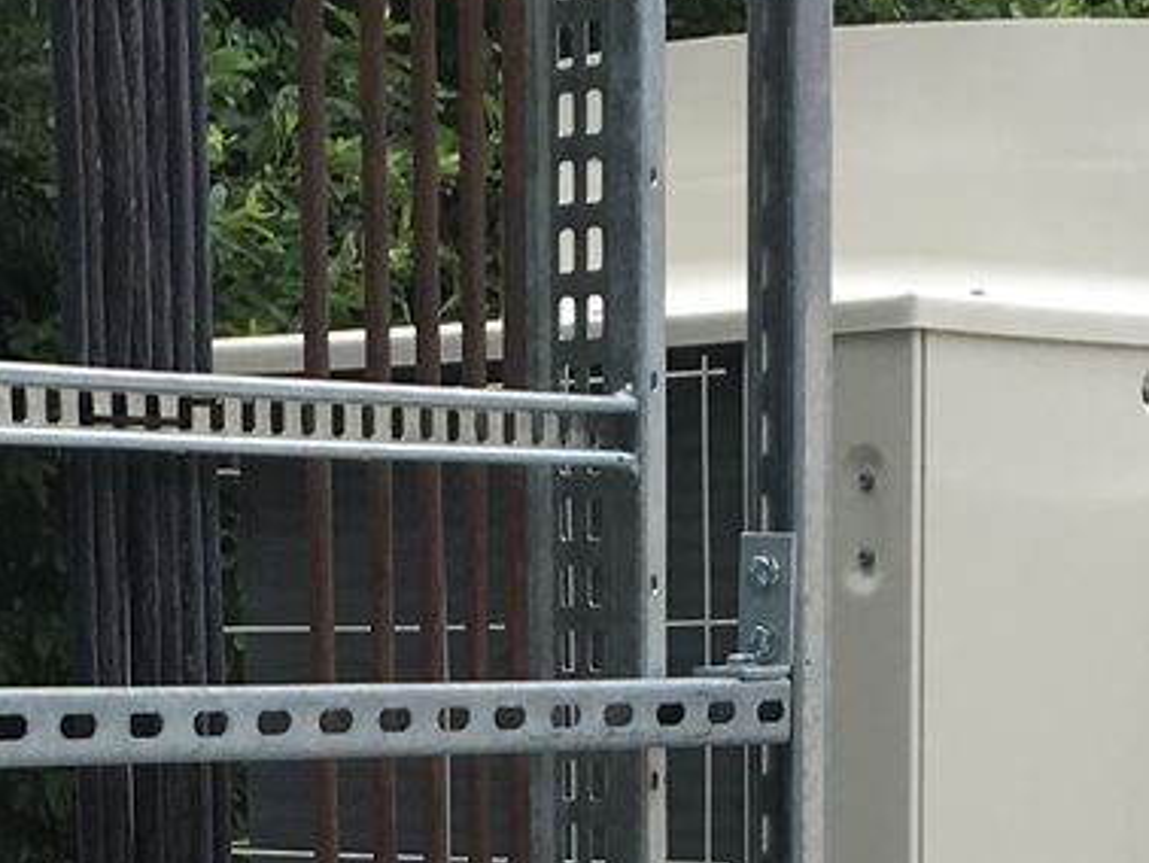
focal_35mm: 138
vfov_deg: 10.2
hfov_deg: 14.3
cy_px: 1519
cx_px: 541
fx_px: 4584
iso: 25
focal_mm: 4.15
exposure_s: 1/499
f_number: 2.2
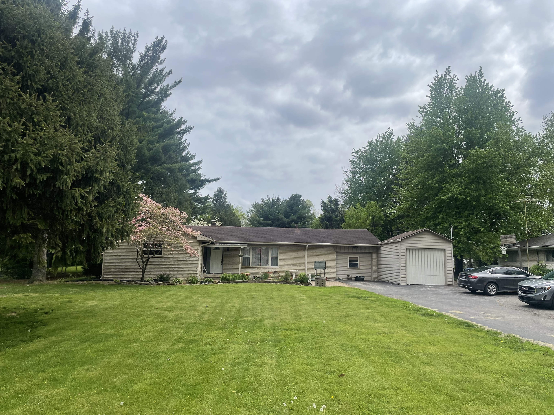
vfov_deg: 53.1
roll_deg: -0.8
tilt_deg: +6.1
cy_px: 208
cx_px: 277
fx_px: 416
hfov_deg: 67.3
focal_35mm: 26
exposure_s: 1/4000
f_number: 1.6
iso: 32
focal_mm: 4.2
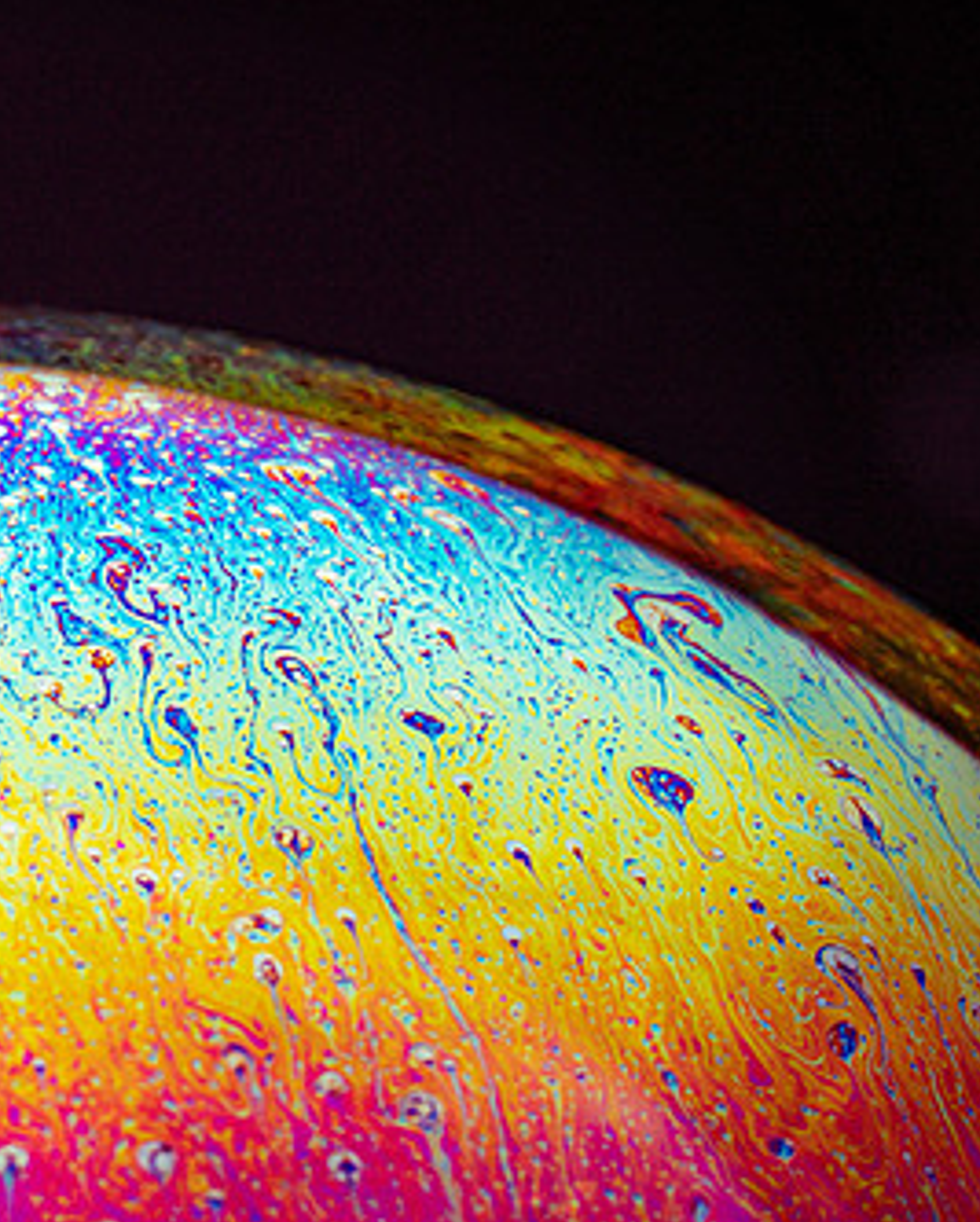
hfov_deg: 10.4
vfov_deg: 13.1
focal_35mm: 147
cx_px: -40
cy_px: 556
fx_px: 5322
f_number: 22
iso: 100
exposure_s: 1/50
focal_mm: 90
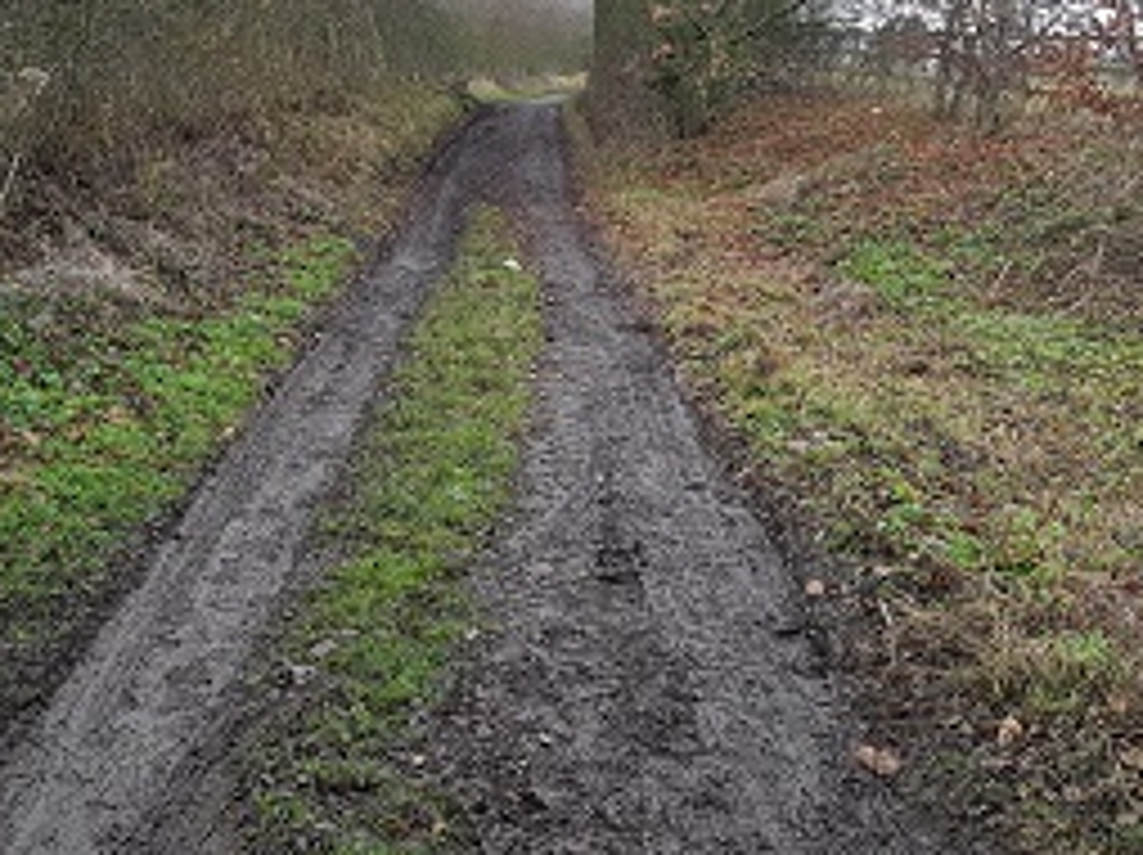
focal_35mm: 41
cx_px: 482
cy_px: 378
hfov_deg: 45.7
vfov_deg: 35.0
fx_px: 1353
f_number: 1.7
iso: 80
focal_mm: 4.2
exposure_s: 1/100
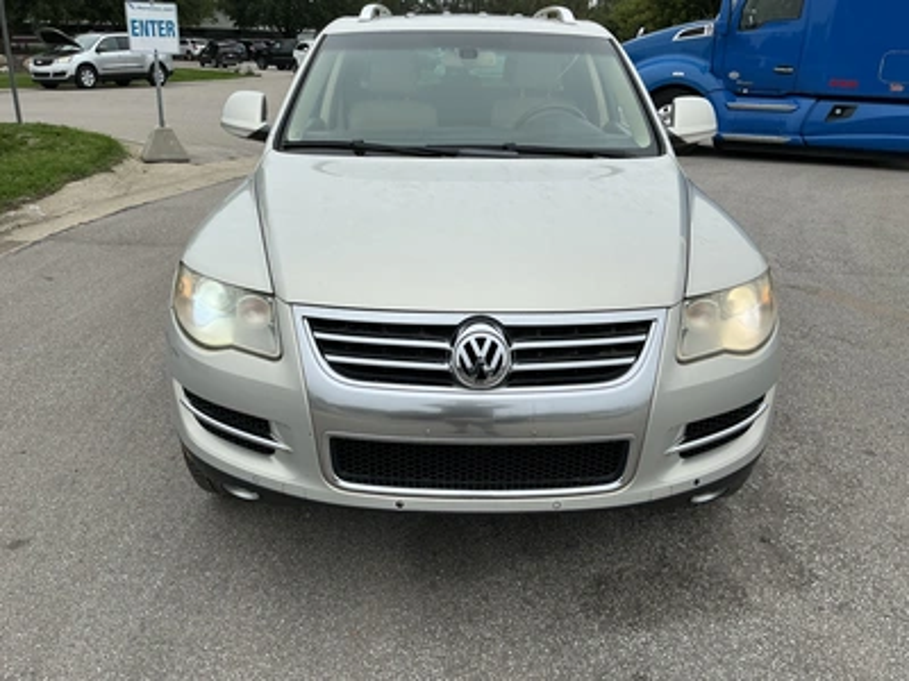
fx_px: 735
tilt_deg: -20.3
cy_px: 340
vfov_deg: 49.7
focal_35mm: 28
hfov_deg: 63.4
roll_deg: -1.5
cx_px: 454
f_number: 1.8
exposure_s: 1/599
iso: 25
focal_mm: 3
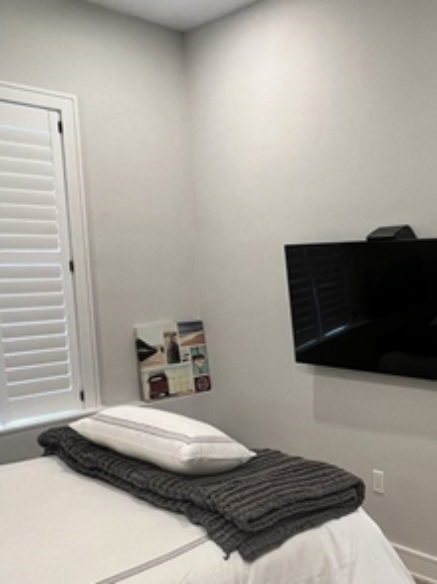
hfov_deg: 39.4
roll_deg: +0.1
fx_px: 573
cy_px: 354
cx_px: 373
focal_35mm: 34
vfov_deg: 53.6
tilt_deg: -8.1
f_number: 1.8
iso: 200
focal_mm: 1.57
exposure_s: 1/60
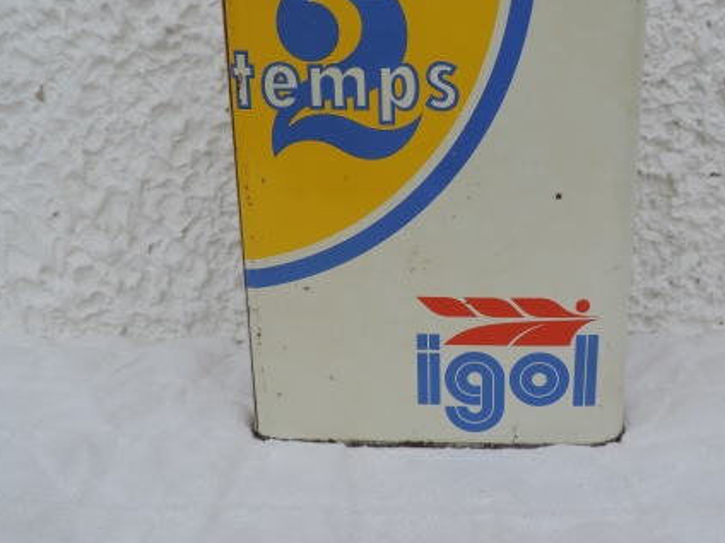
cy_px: 231
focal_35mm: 34
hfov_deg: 53.5
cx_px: 446
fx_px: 712
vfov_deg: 41.7
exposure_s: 1/400
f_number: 3
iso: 80
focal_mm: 4.3
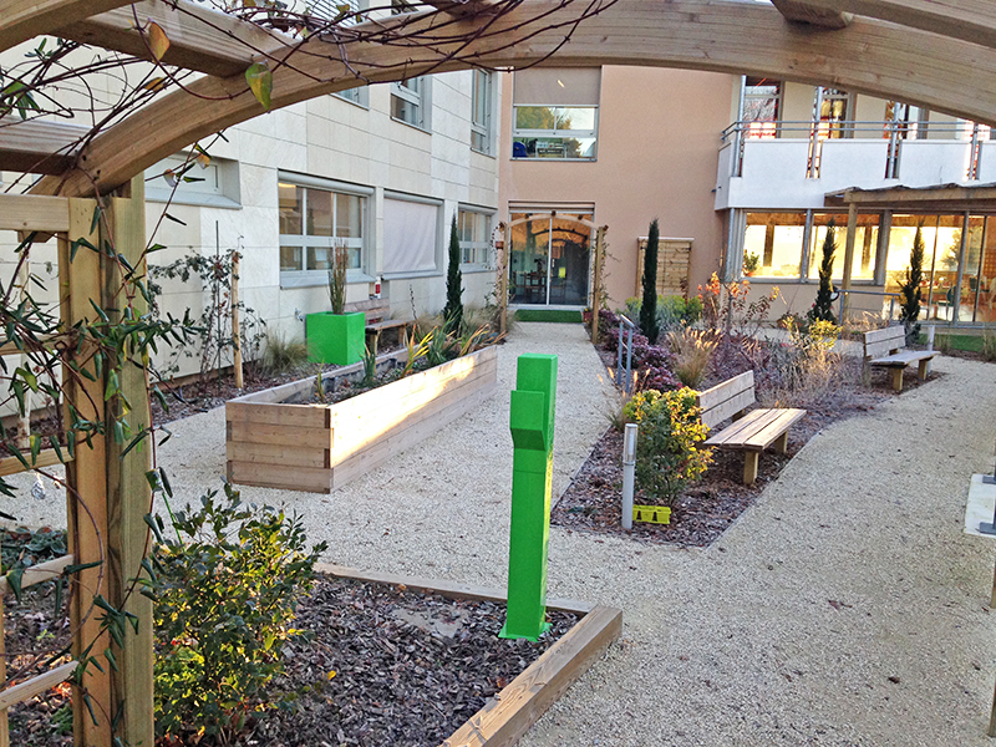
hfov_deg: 55.4
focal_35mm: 33
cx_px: 498
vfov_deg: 42.9
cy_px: 374
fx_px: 950
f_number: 2.4
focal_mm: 4.12
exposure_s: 1/120
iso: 80
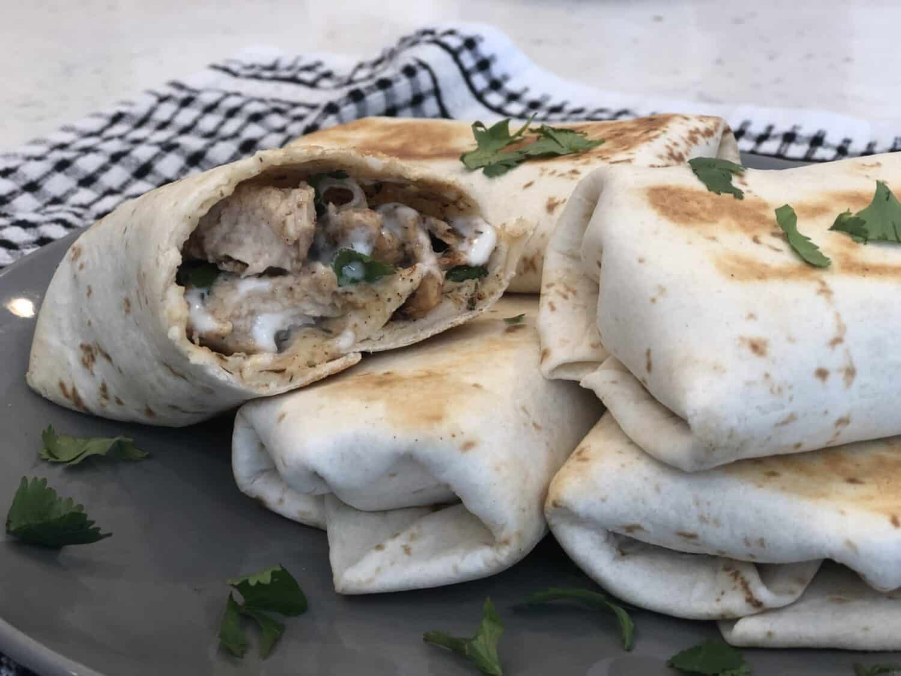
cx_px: 450
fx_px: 1484
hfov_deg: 33.8
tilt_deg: -25.8
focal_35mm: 57
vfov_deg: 25.7
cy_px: 338
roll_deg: +1.7
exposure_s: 1/30
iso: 32
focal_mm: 6.6
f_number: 2.8
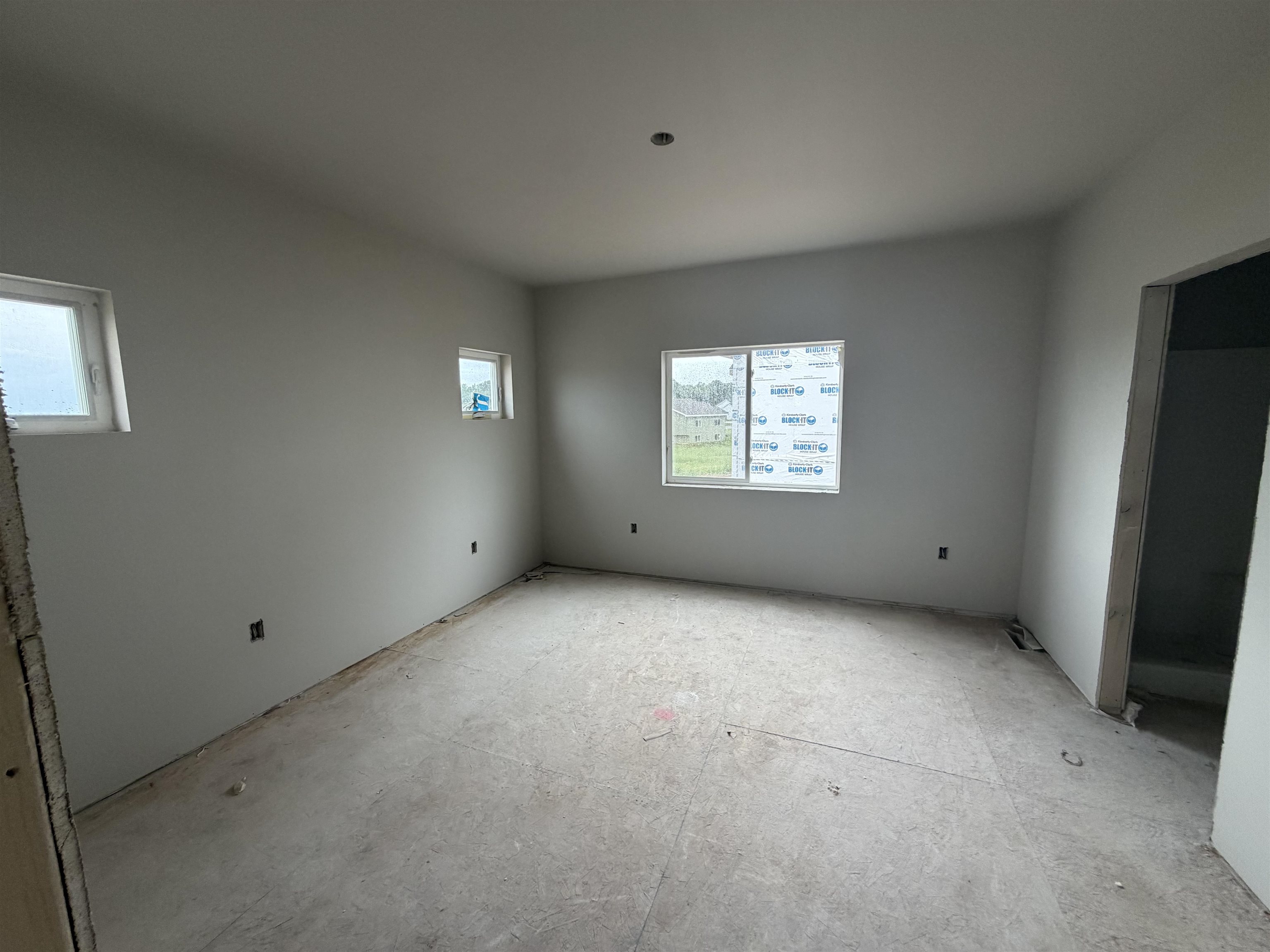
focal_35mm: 14
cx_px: 635
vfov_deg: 85.7
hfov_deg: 102.1
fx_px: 514
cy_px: 476
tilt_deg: -7.5
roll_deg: +1.1
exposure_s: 1/121
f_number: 2.2
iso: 200
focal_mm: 2.22
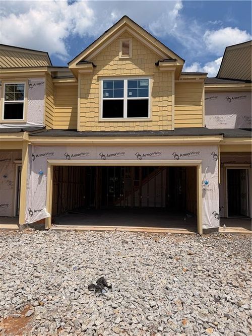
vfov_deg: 71.6
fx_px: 233
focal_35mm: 24
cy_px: 168
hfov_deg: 56.8
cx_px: 126
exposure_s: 1/9091
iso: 80
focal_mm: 6.76
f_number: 1.78
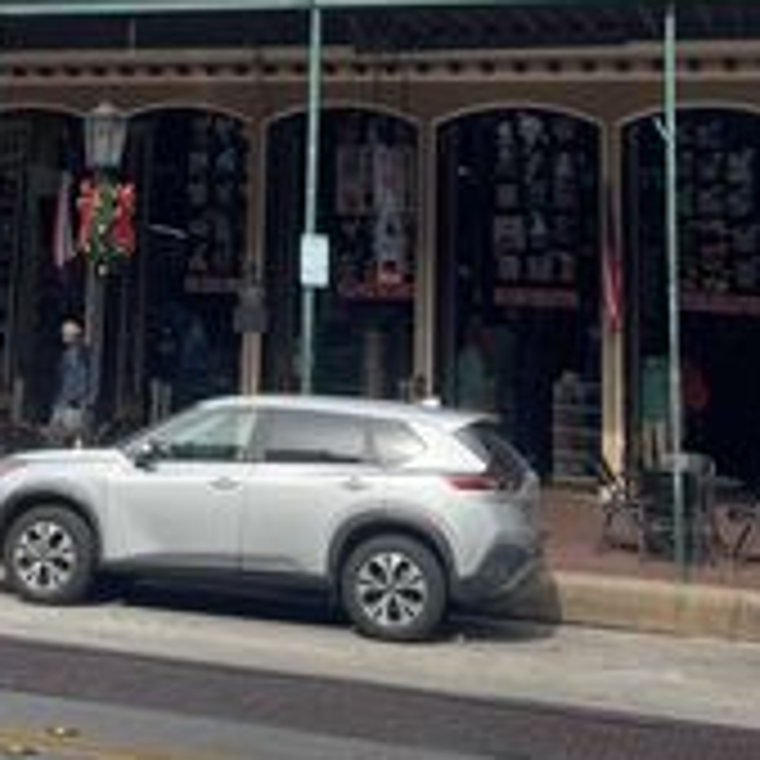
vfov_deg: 24.4
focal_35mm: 68
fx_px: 1689
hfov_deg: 24.8
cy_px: 25
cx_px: 108
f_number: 1.6
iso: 32
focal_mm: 4.2
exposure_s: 1/2132
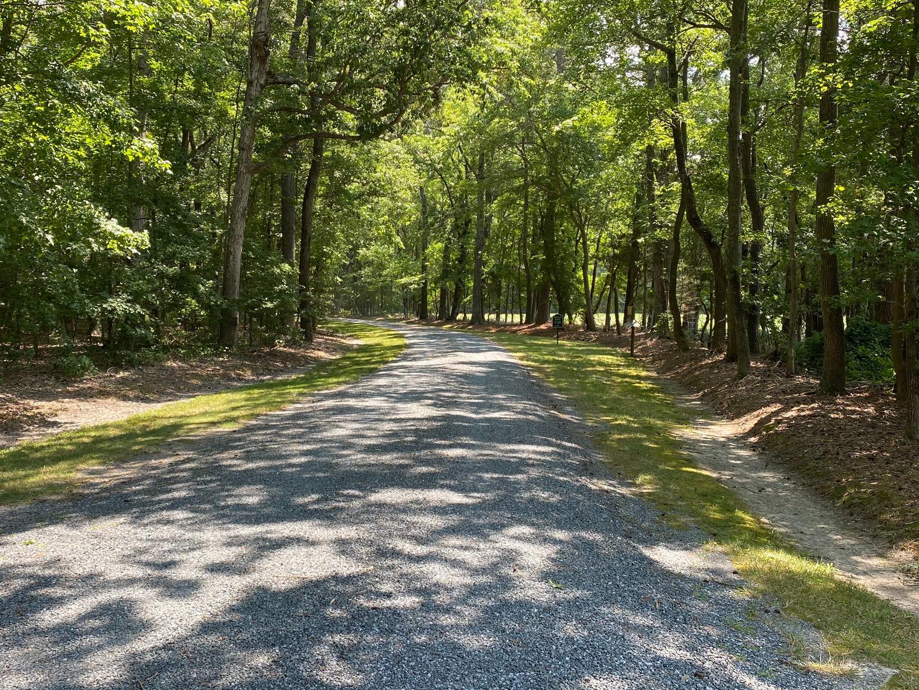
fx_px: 903
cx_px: 435
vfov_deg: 41.8
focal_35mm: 34
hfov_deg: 53.9
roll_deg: -1.0
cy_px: 325
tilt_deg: -1.2
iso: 32
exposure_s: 1/255
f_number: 1.8
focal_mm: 4.25
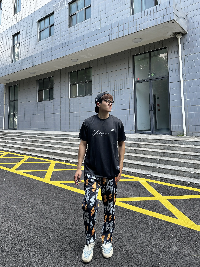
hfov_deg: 56.8
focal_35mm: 24
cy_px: 134
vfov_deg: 71.6
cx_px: 100
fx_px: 185
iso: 80
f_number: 1.78
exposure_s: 1/251
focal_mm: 6.86
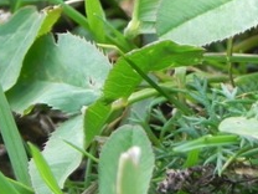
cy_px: 96
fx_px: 4219
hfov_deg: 3.5
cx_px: 301
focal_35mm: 566
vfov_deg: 2.6
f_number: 4.5
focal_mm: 32.7
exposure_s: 1/75.2
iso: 160
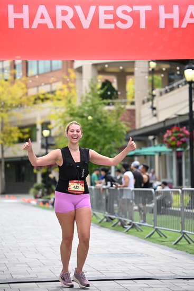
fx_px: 832
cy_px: 146
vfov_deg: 19.8
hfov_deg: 13.3
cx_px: 97
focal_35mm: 103
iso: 640
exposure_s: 1/2500
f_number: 2.8
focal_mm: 103
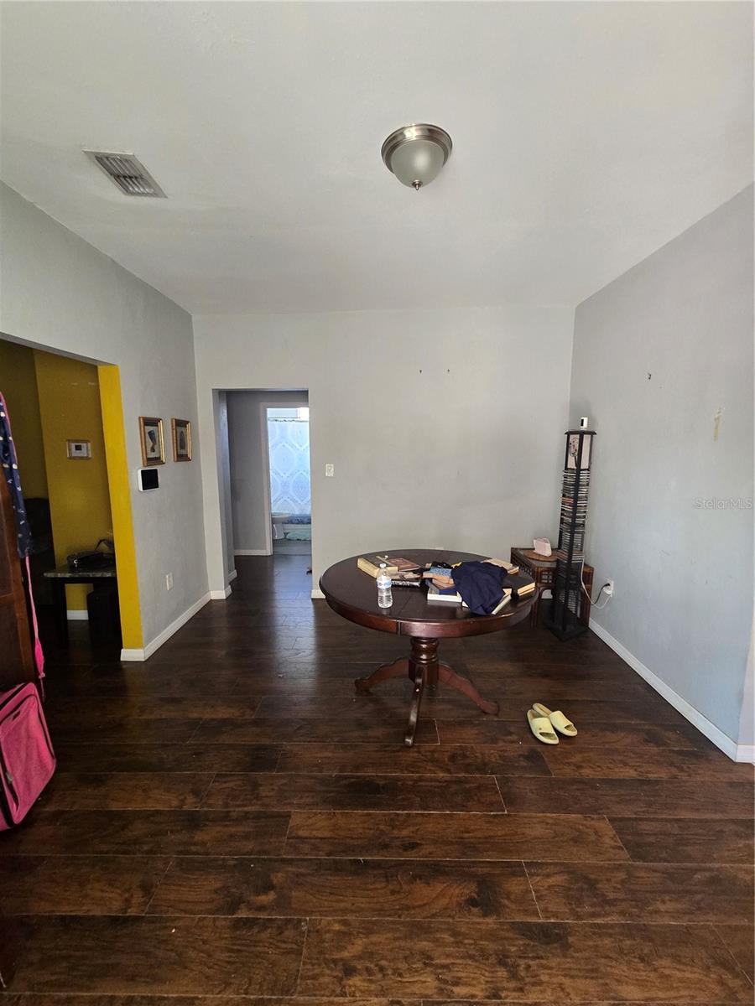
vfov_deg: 106.2
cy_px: 503
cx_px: 378
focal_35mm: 13
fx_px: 378
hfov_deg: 89.9
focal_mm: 2.2
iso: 500
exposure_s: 1/60
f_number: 2.2
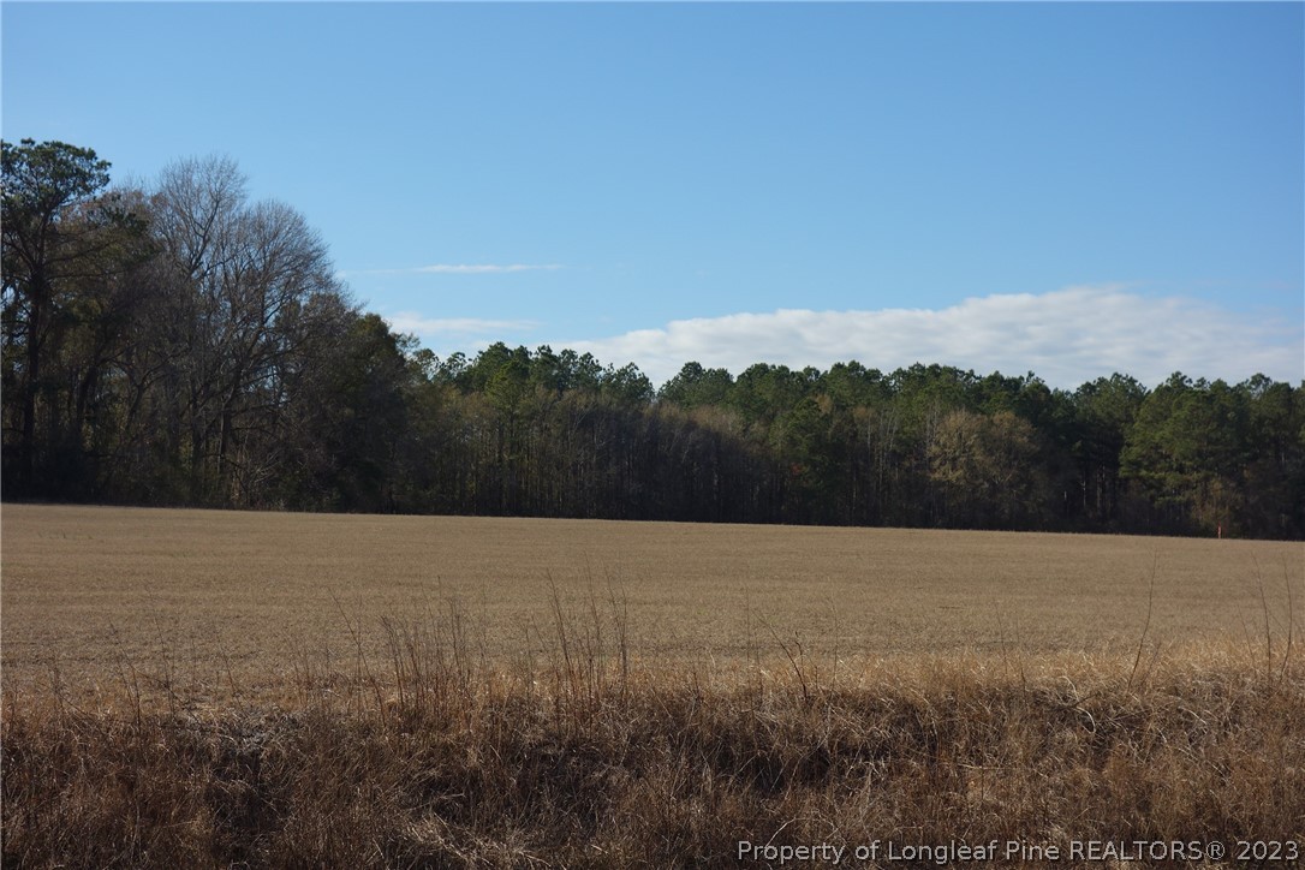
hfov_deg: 32.9
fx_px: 2211
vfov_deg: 22.3
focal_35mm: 61
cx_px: 652
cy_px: 435
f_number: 5.6
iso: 125
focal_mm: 22.74
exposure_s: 1/640
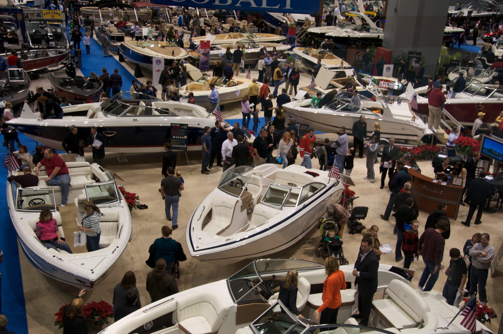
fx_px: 565
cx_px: 252
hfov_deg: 48.0
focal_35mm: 40
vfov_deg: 32.9
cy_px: 167
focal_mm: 27
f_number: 4
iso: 250
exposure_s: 1/60
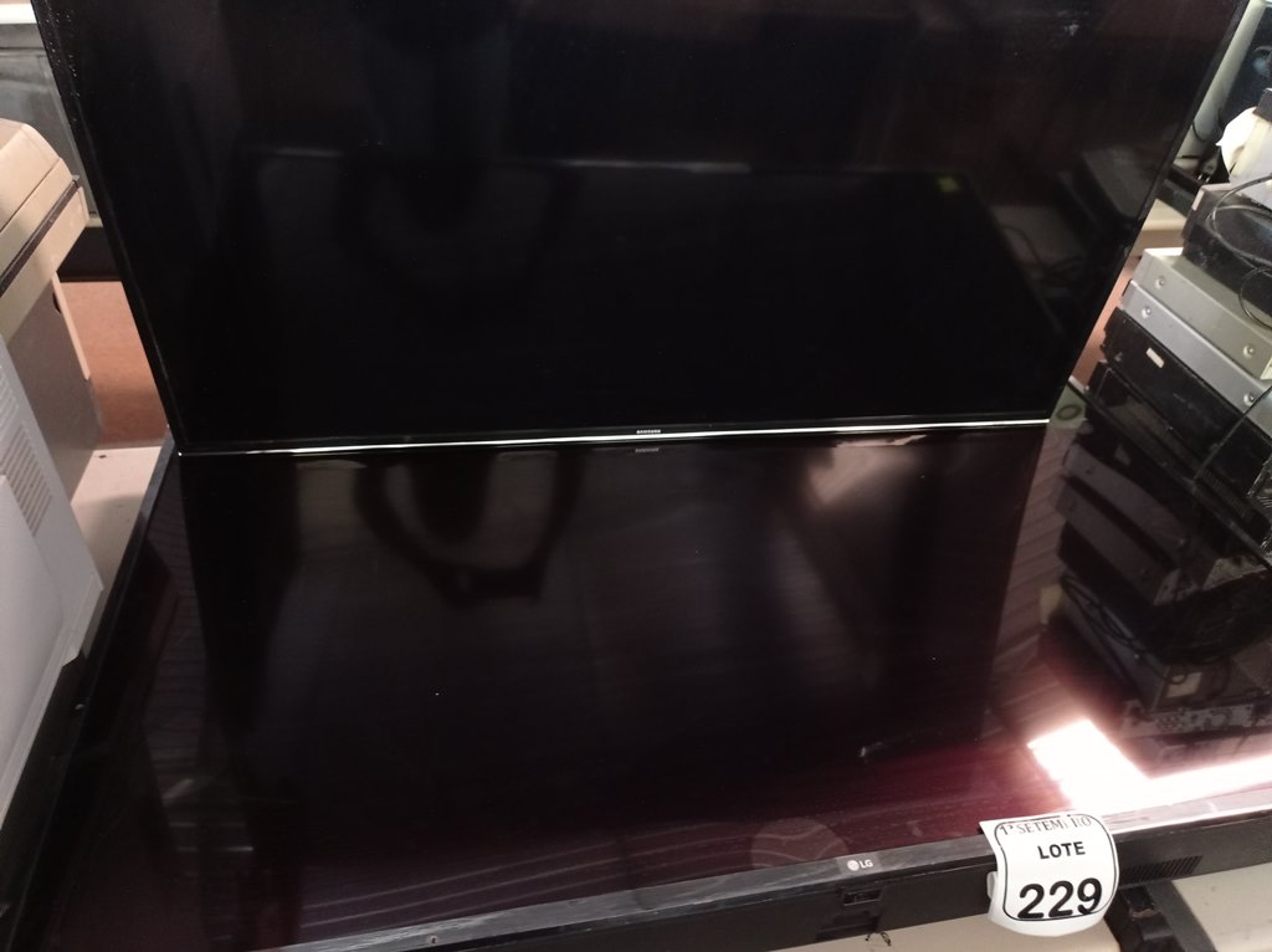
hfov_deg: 63.5
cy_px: 476
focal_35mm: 28
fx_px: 1028
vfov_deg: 49.7
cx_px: 636
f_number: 1.79
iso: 800
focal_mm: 4.7
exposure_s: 1/17.1
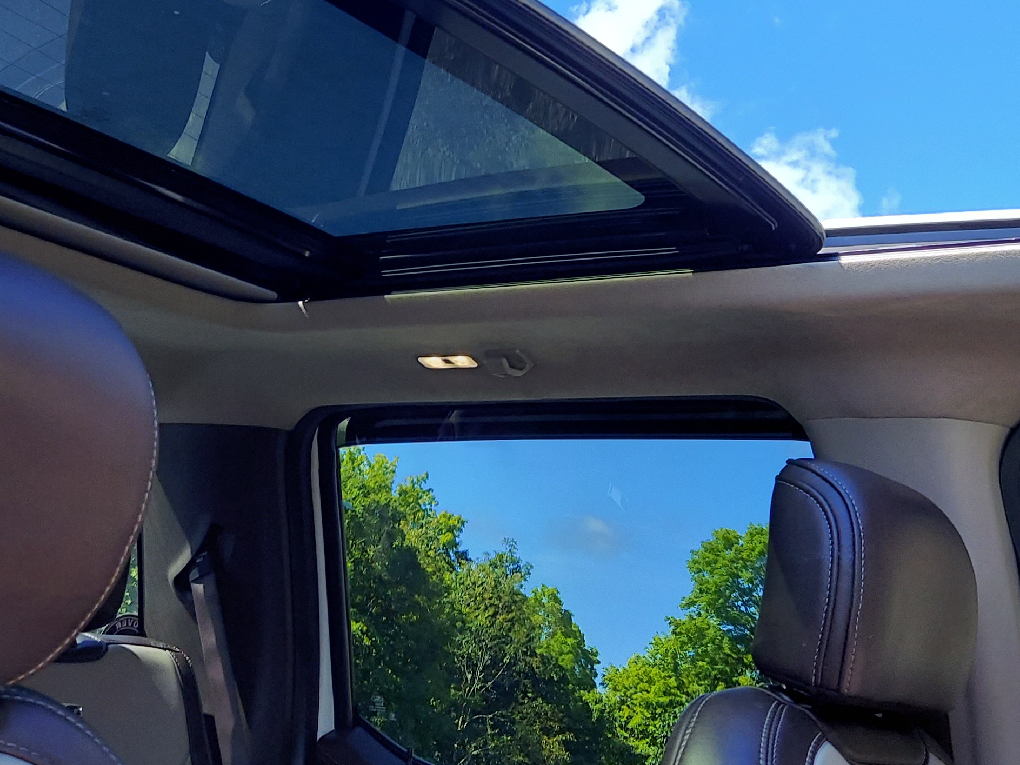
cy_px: 162
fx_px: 1562
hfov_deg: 36.1
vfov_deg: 27.0
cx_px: 421
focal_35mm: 53
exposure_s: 1/308
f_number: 2
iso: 50
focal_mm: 4.6
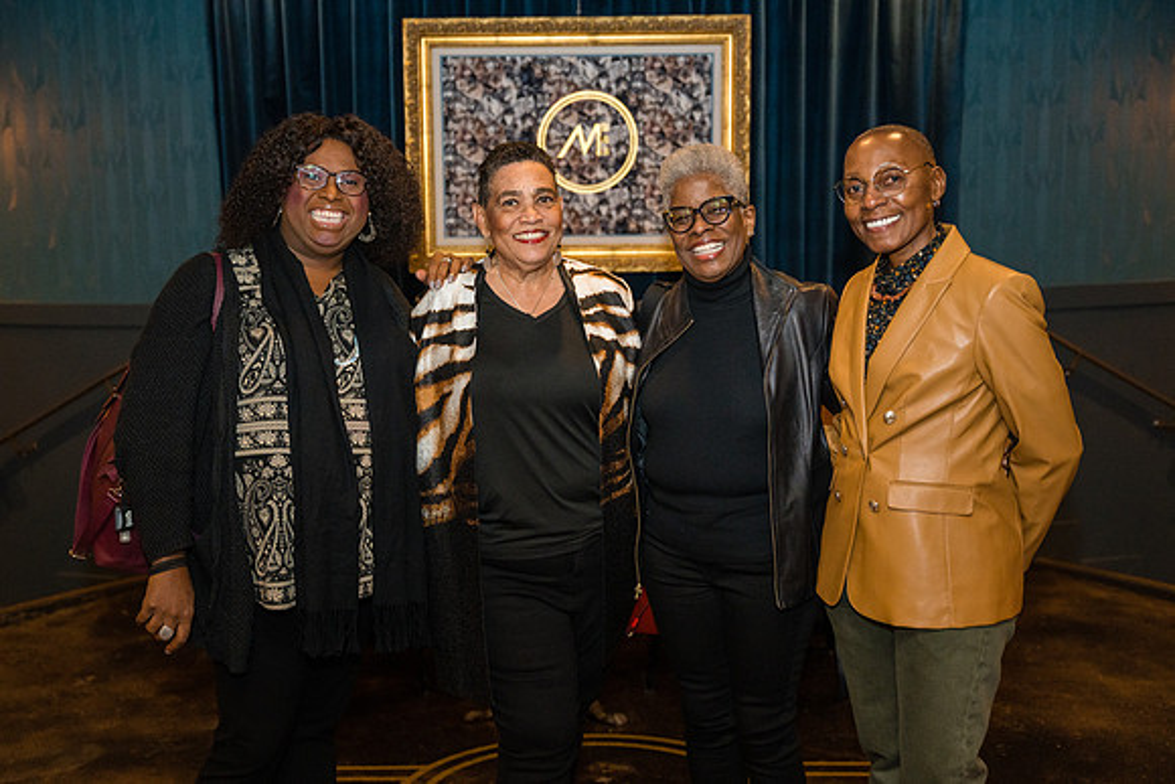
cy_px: 392
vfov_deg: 29.3
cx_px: 560
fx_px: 1499
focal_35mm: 46
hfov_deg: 42.8
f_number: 2.8
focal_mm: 43.9
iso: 4000
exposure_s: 1/125
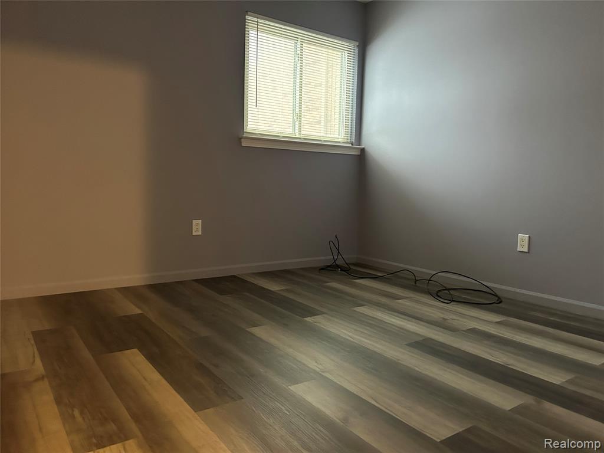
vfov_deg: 53.1
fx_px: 454
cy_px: 226
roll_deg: -0.8
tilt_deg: -4.3
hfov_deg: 67.3
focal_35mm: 26
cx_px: 302
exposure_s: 1/40
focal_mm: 5.7
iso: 640
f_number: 1.5
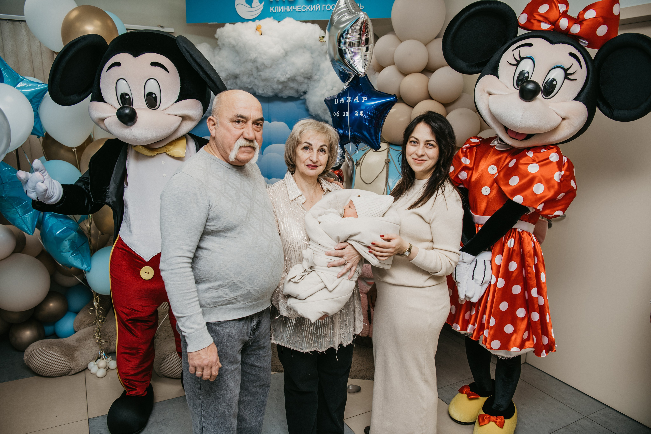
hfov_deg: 67.4
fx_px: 488
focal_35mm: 27
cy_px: 217
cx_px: 326
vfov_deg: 47.9
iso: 160
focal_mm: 27
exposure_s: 1/160
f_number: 4
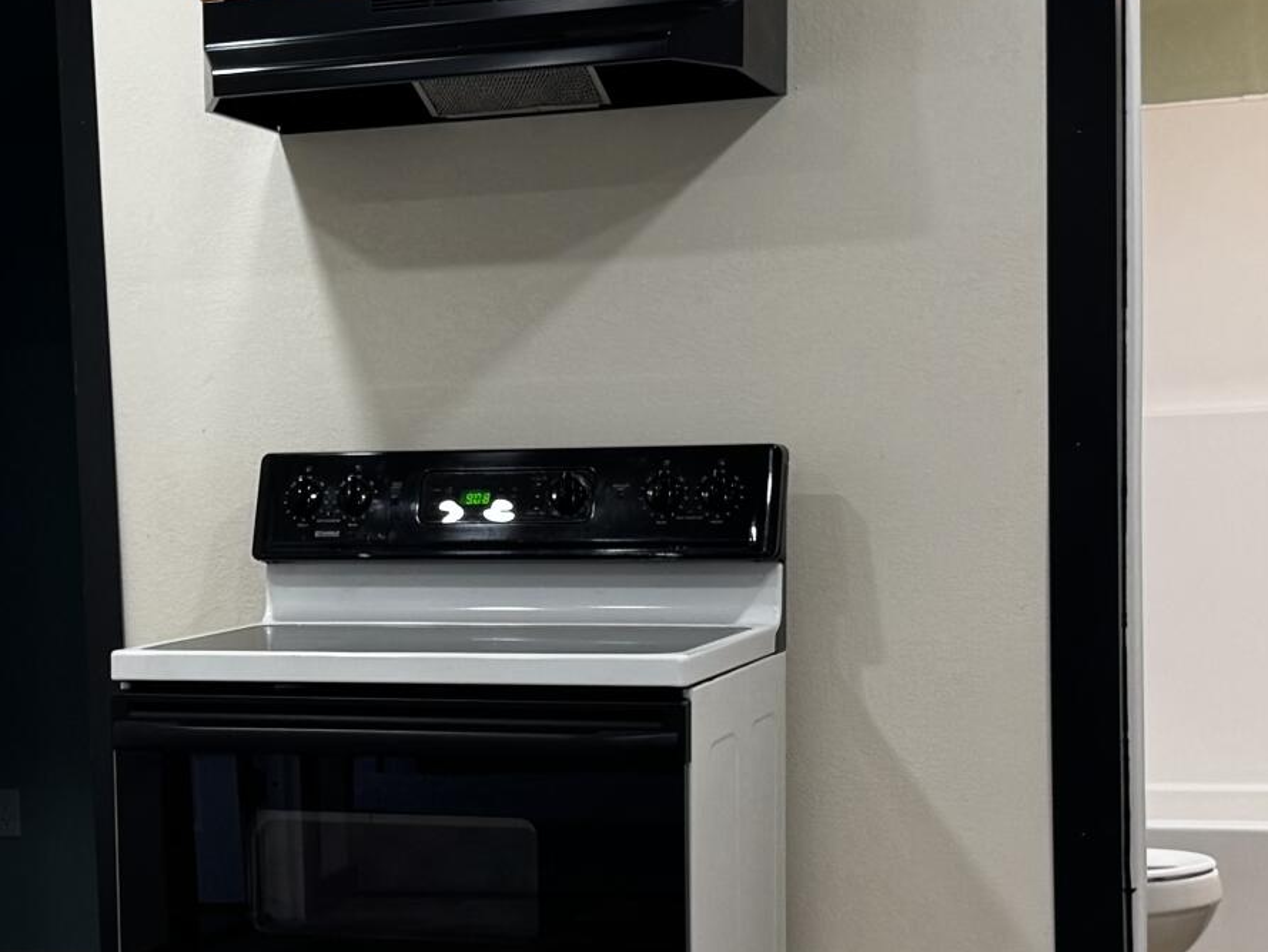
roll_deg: +0.8
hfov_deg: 23.5
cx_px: 153
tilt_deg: -5.2
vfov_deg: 18.1
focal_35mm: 81
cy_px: 699
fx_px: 2967
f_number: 1.78
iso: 160
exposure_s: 1/120
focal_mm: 6.76
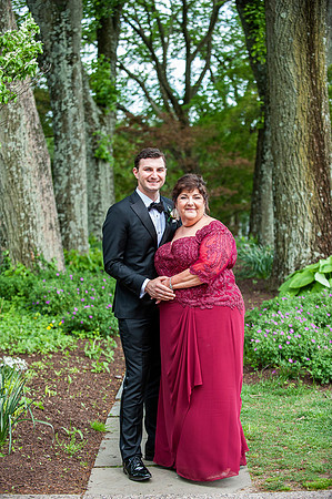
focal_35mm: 78
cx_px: 166
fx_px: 1081
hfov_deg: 17.5
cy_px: 250
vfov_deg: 26.0
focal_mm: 78
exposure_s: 1/500
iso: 640
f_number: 3.5
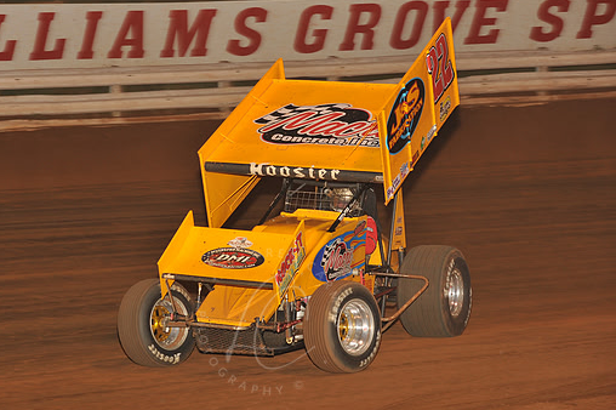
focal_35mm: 137
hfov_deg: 15.0
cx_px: 269
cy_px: 210
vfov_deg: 10.0
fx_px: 2343
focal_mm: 120
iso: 1000
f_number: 6.3
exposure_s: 1/320
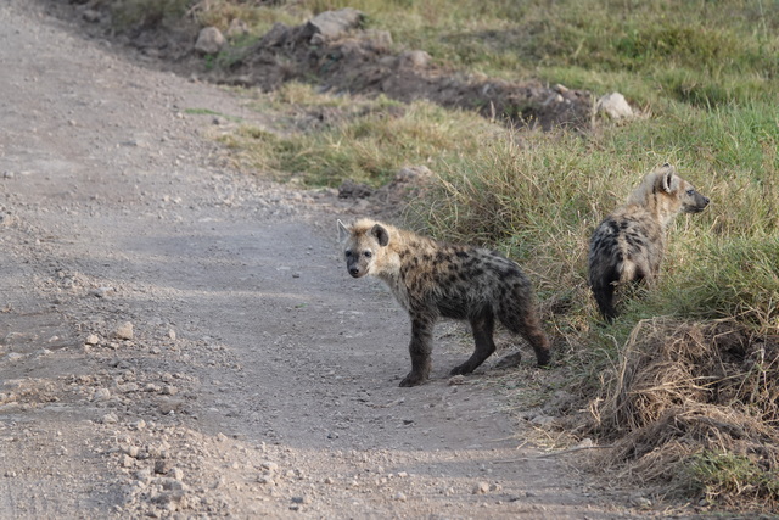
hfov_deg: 4.7
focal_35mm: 435
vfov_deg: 3.2
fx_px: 9414
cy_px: 260
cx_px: 390
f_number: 4
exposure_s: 1/250
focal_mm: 159.66
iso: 320
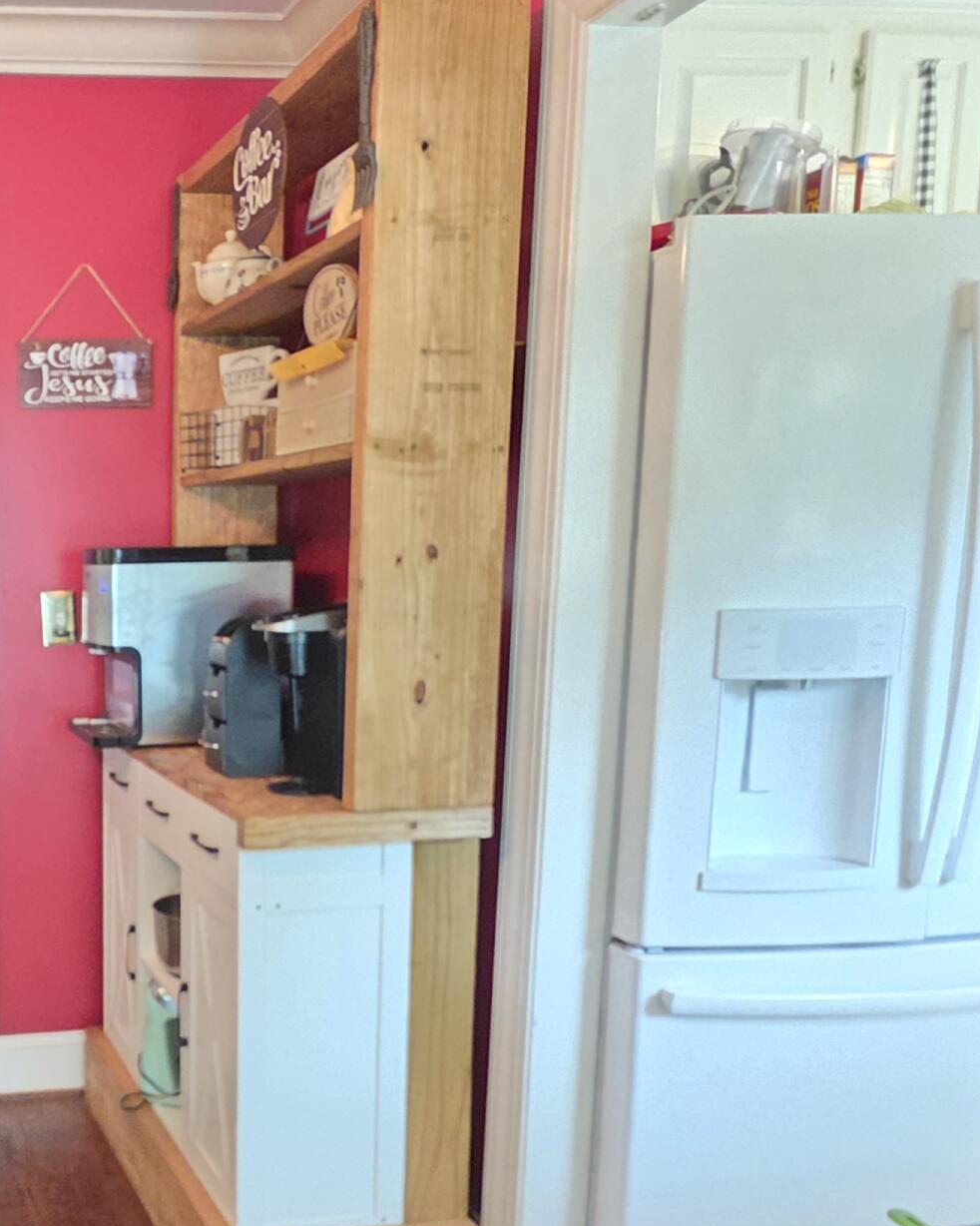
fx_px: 1124
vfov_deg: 56.9
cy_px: 715
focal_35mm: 31
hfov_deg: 39.9
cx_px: -53
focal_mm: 2.2
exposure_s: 1/60
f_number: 1.9
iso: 800
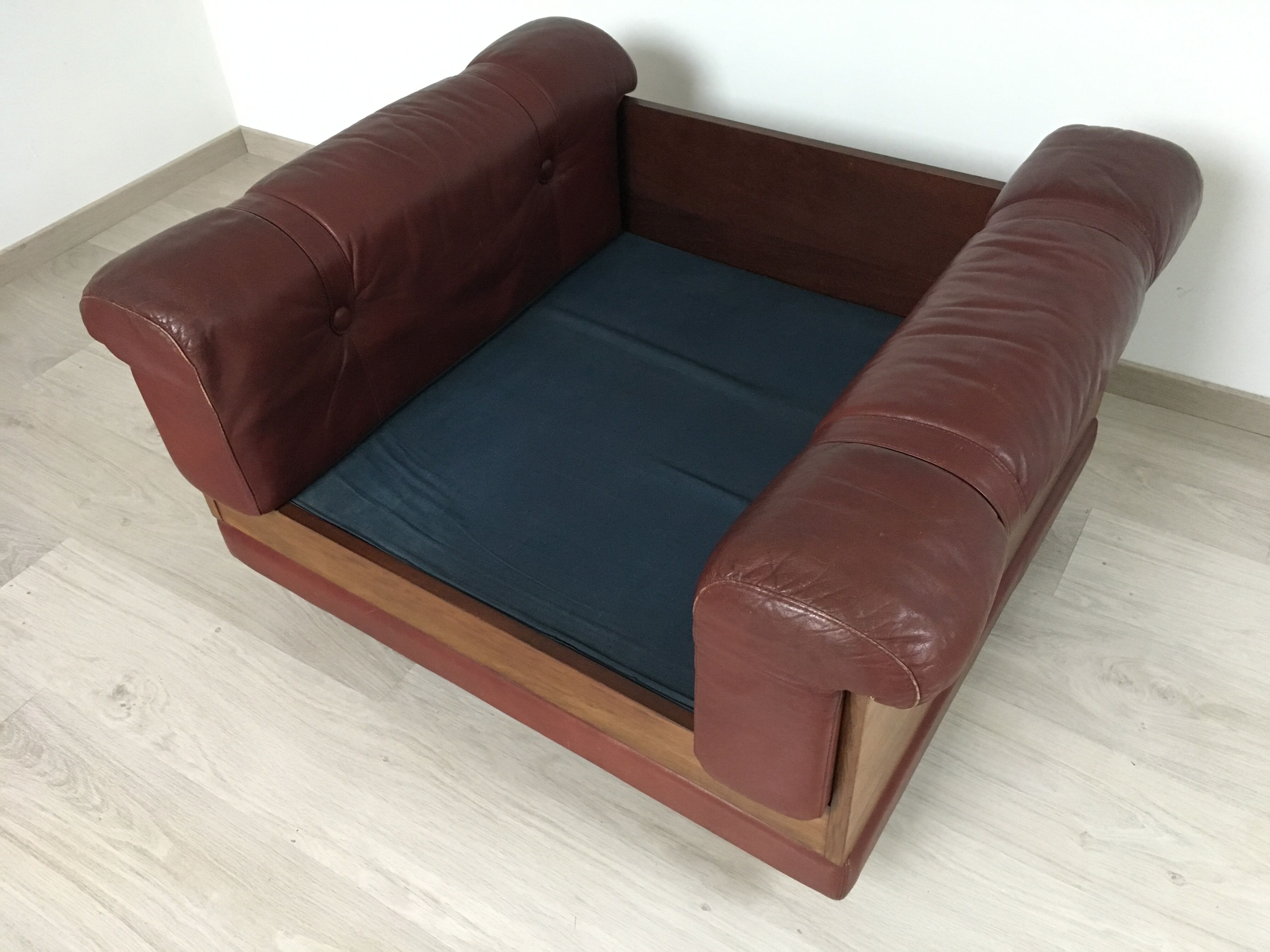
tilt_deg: -42.1
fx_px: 1064
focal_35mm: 29
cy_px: 476
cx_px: 635
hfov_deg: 61.7
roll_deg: +2.9
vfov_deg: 48.2
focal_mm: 4.15
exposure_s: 1/25
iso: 250
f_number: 2.2
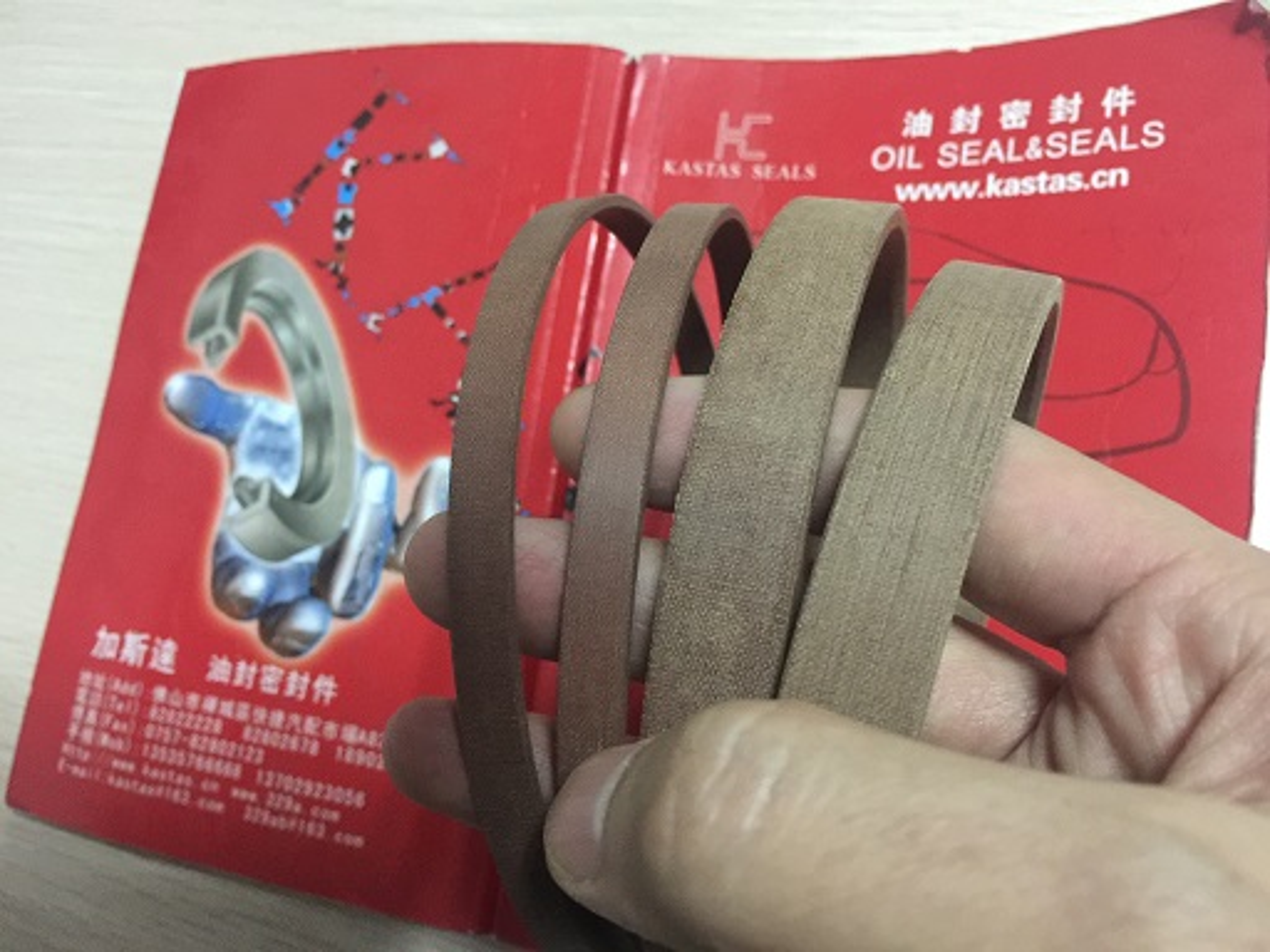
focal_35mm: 29
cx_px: 635
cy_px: 476
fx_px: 1064
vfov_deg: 48.2
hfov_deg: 61.7
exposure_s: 1/8
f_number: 2.2
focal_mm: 4.15
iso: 200
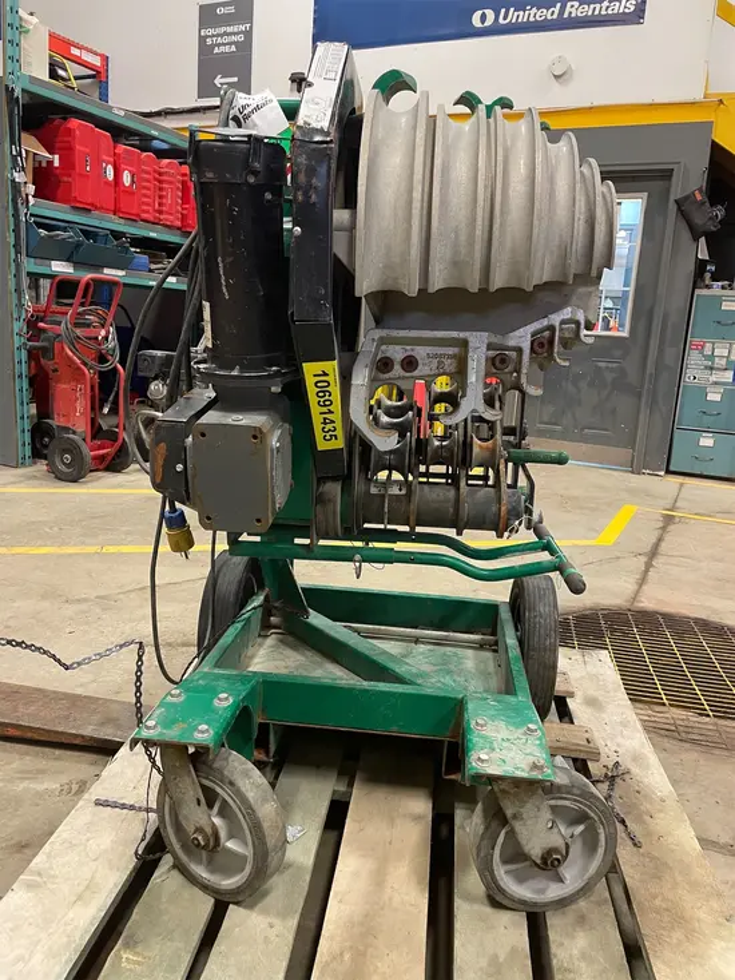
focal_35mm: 26
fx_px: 736
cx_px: 368
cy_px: 490
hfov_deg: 53.1
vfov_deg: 67.3
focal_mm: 4.2
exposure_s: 1/60
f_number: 1.6
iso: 200
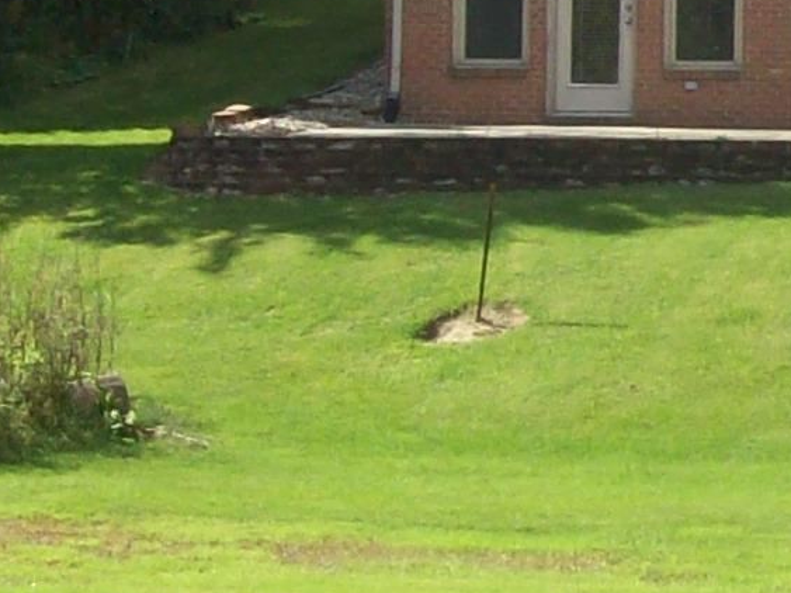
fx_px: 4158
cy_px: 17
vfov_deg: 8.1
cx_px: 1336
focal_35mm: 182
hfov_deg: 10.3
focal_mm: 6
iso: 80
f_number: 4.8
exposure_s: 1/298
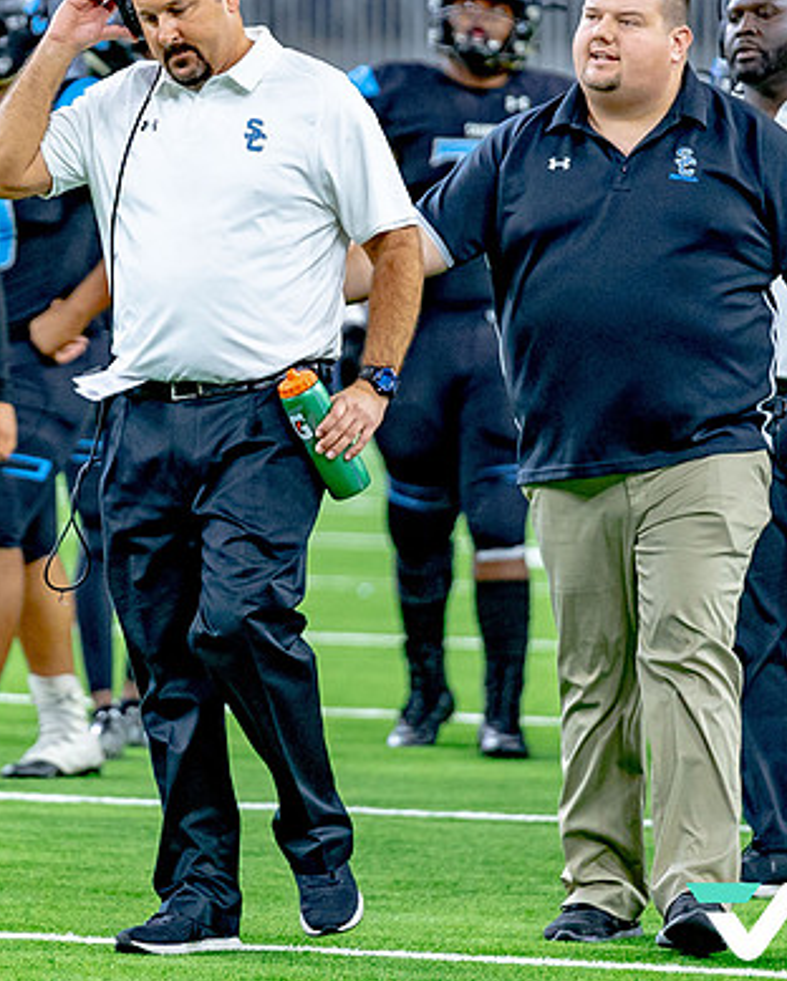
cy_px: 275
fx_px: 13314
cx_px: 254
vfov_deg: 4.2
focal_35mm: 458
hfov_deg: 3.4
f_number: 2.8
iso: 2000
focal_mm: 200
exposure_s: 1/1500
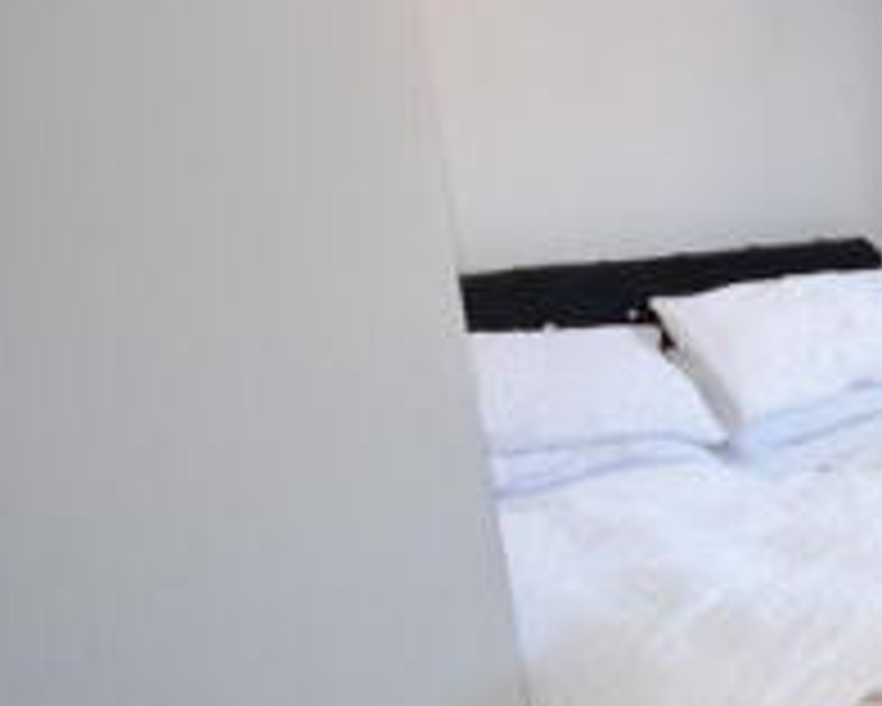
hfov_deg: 28.5
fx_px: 1227
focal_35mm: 47
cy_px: 420
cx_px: 1267
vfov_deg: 32.0
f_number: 5.6
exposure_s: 1/125
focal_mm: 10
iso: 720
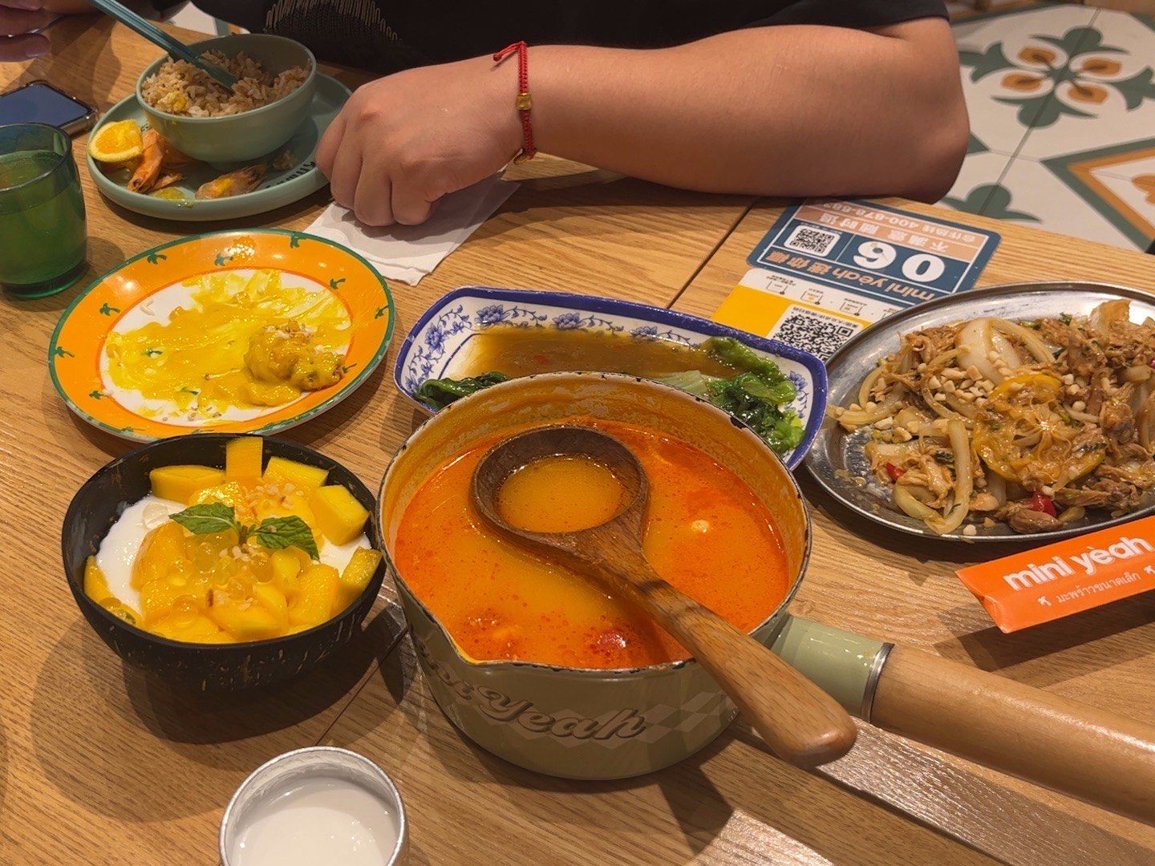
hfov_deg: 32.7
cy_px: 433
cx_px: 578
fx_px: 1969
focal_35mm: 59
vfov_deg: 24.8
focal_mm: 5.1
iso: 40
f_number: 1.6
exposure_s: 1/100
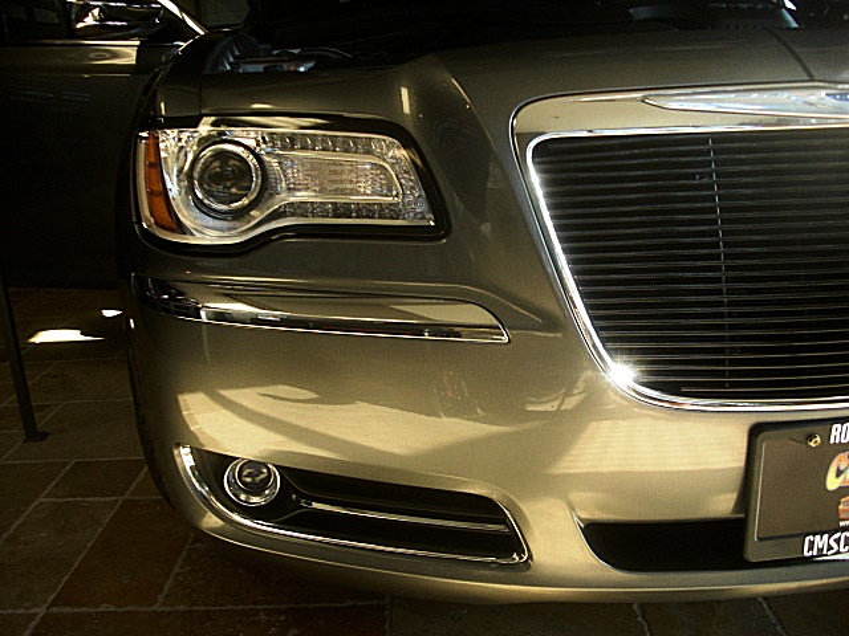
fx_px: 883
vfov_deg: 39.7
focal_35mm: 36
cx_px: 424
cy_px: 318
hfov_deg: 51.4
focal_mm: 6.3
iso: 200
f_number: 2.8
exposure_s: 1/100
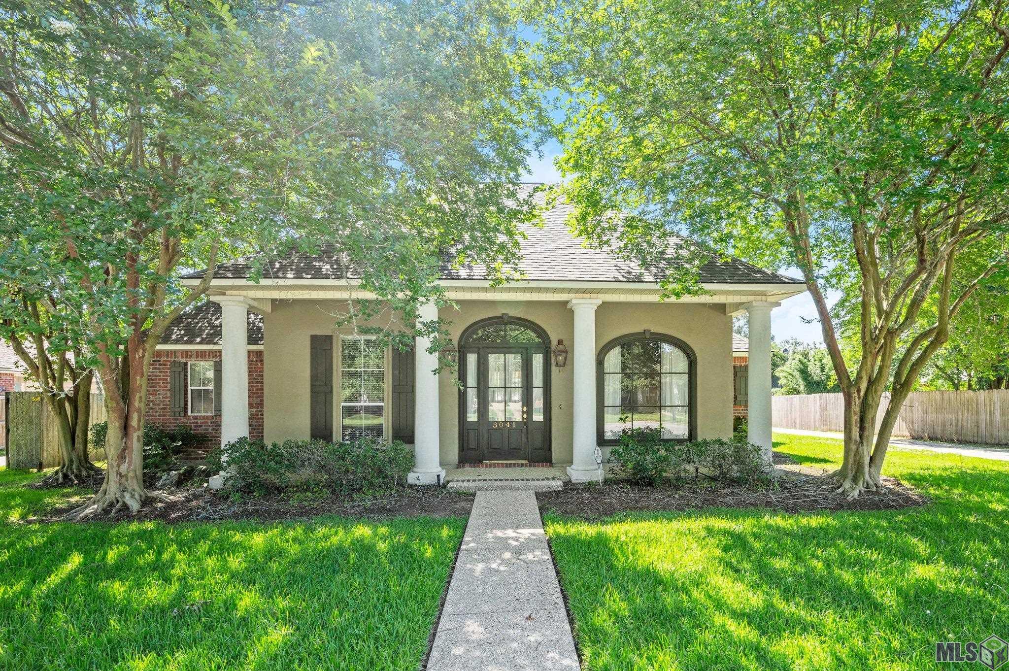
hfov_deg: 88.5
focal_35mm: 18
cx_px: 504
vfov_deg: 65.9
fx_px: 518
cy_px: 336
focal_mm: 18.5
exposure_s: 1/160
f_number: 10
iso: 400
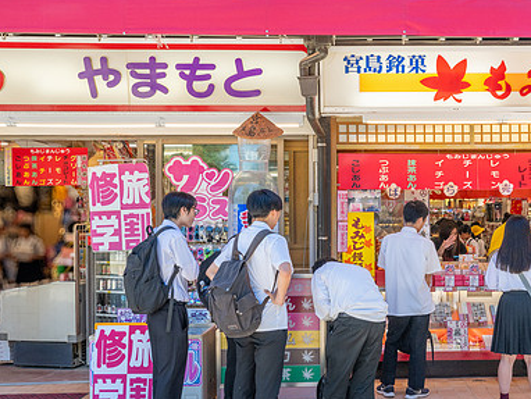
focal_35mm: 41
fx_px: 629
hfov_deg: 44.8
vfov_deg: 35.2
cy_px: 211
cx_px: 370
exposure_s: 1/320
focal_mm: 24
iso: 560
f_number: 8
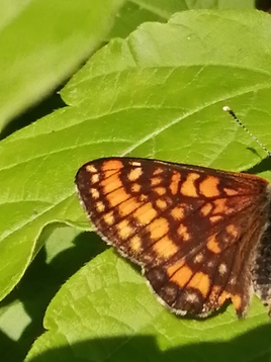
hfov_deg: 8.0
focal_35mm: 186
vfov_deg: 10.6
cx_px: 200
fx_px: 1944
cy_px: 111
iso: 50
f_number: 1.8
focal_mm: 3.46
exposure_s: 1/961
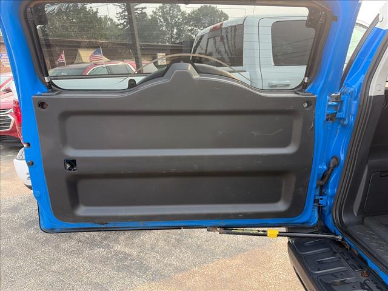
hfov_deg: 67.3
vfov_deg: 53.1
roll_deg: +5.8
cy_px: 146
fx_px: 291
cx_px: 194
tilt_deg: -14.0
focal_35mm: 26
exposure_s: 1/295
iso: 50
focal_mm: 5.96
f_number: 1.6
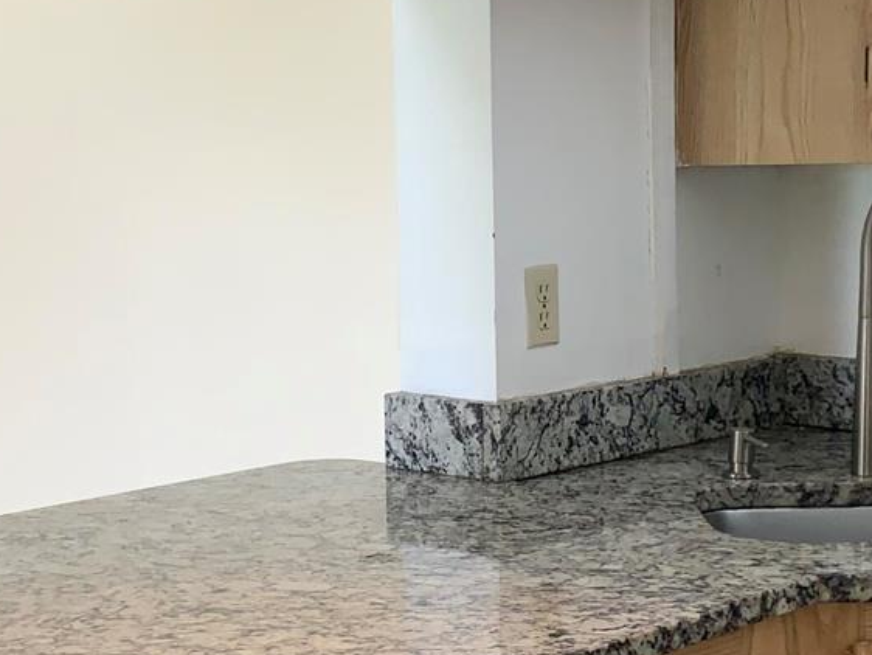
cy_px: 338
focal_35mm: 74
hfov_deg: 26.3
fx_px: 1865
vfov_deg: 19.9
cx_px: 524
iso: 125
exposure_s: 1/60
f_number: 1.8
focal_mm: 4.25
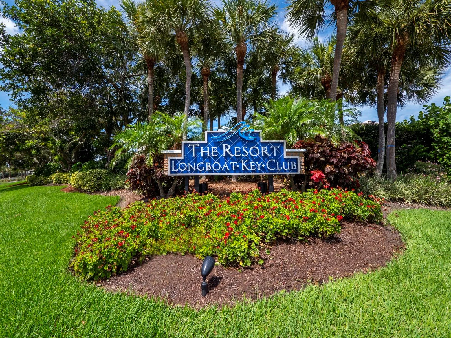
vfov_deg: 85.7
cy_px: 169
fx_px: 182
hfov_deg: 102.1
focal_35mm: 14
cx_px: 226
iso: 400
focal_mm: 7
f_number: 8
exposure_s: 1/500
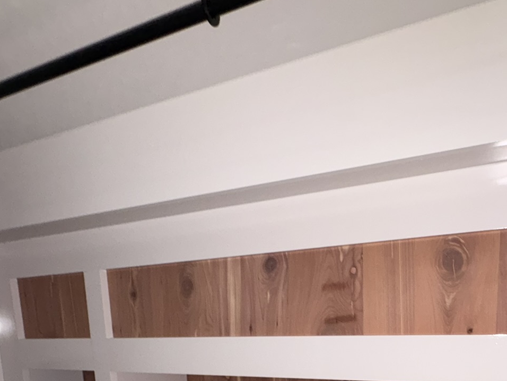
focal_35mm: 30
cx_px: 286
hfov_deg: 59.8
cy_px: 383
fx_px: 439
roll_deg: +2.9
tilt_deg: -10.0
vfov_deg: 40.8
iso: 80
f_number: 2.2
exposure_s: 1/40
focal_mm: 2.22
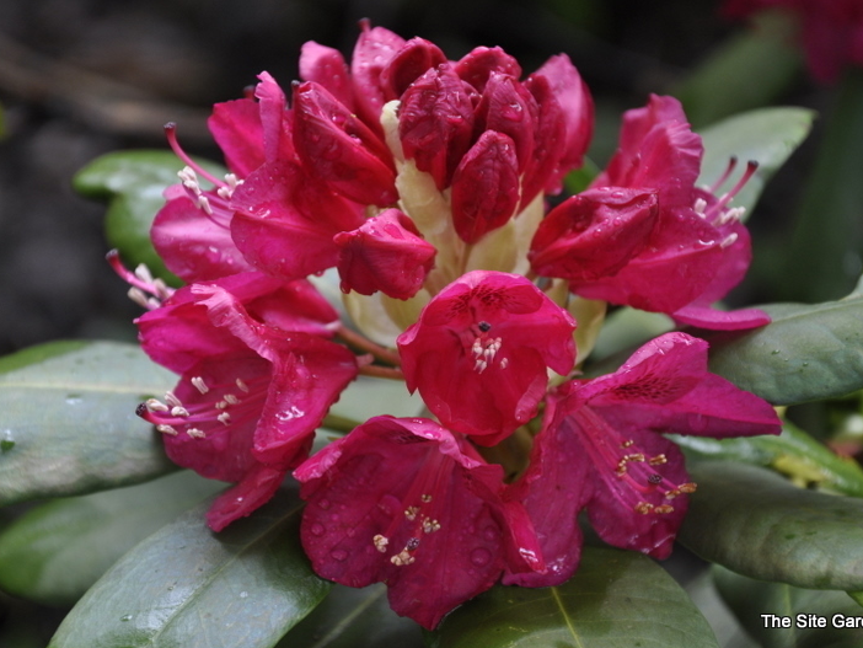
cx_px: 439
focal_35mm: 151
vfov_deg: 9.8
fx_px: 3766
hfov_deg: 13.1
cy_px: 325
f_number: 5.6
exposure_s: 1/60
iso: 450
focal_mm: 92
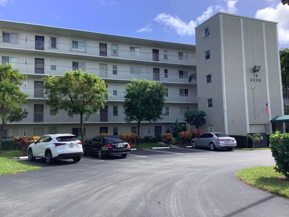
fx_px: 259
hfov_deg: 58.4
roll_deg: +0.8
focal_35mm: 31
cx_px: 144
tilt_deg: +5.2
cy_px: 108
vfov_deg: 45.4
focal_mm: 3.3
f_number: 2.4
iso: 25
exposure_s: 1/734
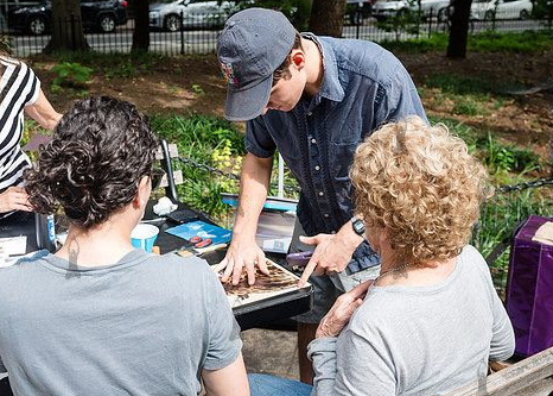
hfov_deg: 44.4
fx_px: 675
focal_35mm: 43
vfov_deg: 32.6
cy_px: 187
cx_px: 240
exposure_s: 1/320
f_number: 4
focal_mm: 29
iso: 320
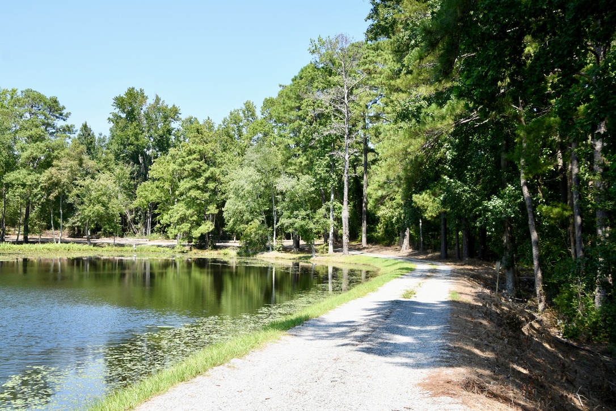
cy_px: 206
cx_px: 308
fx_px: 796
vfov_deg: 28.9
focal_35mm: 46
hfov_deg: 42.3
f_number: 6.3
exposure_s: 1/320
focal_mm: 31
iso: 250
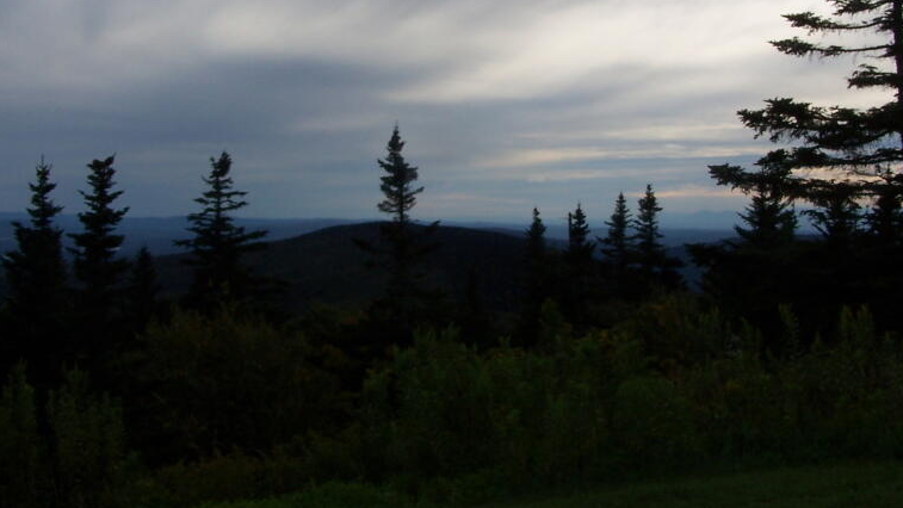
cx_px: 475
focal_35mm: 56
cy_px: 131
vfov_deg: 21.3
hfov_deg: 37.2
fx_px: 1341
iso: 80
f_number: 5.6
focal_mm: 6.3
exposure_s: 1/800
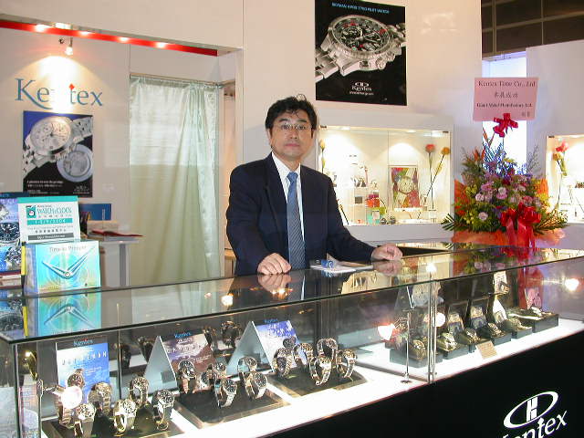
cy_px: 219
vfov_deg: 37.7
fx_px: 641
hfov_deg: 49.0
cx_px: 292
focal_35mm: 38
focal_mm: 7.85
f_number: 2.6
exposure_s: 1/30
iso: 100
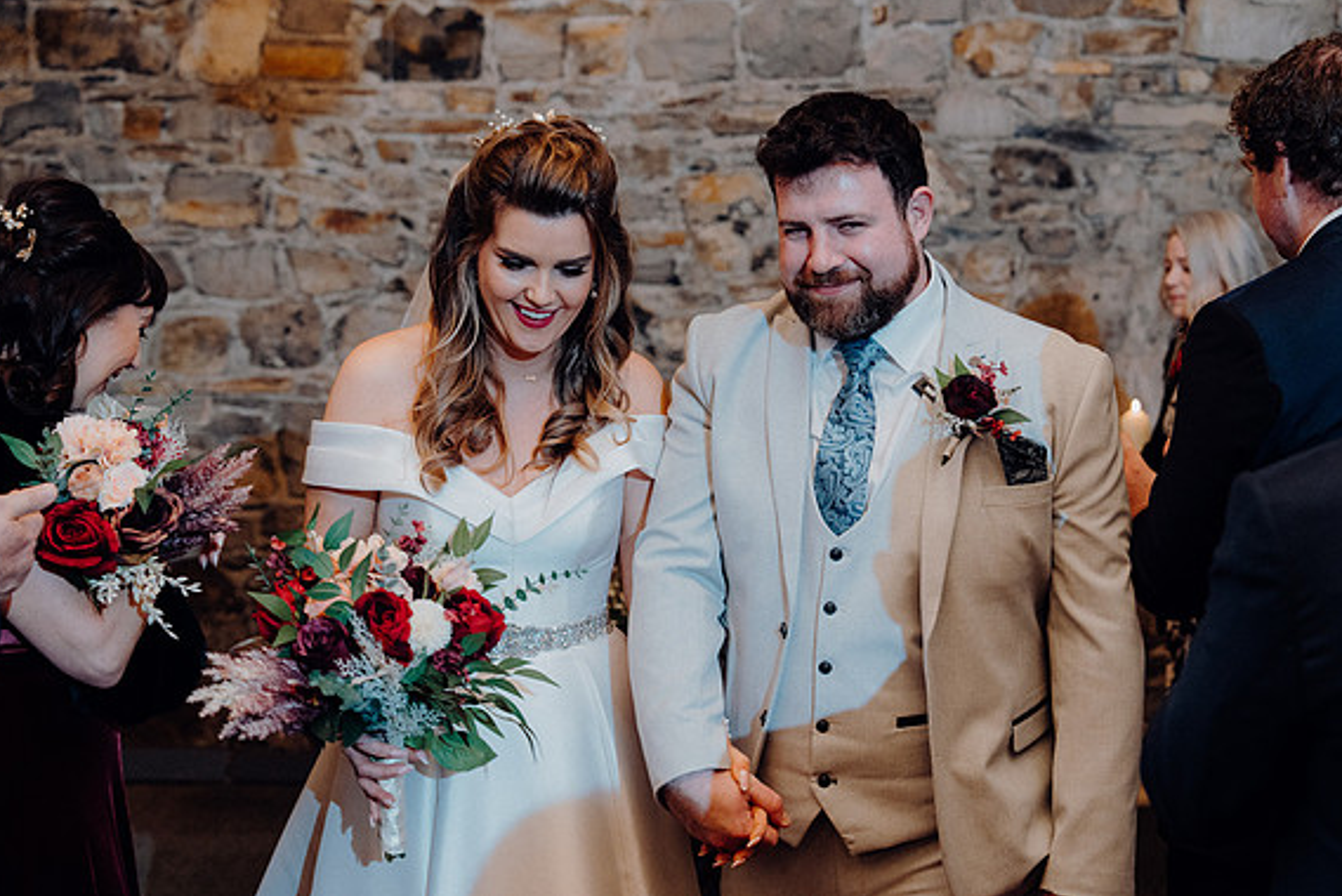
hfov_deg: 36.9
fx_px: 2014
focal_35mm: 54
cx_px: 670
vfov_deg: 25.1
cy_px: 444
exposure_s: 1/200
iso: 2500
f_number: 3.5
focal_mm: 53
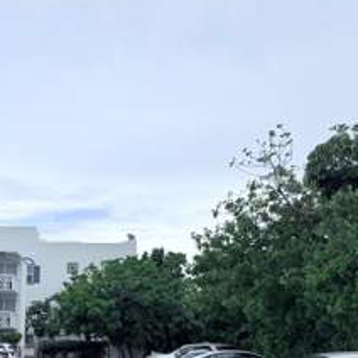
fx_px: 562
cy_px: 285
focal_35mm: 48
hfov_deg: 33.8
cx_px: 47
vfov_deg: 34.3
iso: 80
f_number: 1.78
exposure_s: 1/3953
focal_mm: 6.76
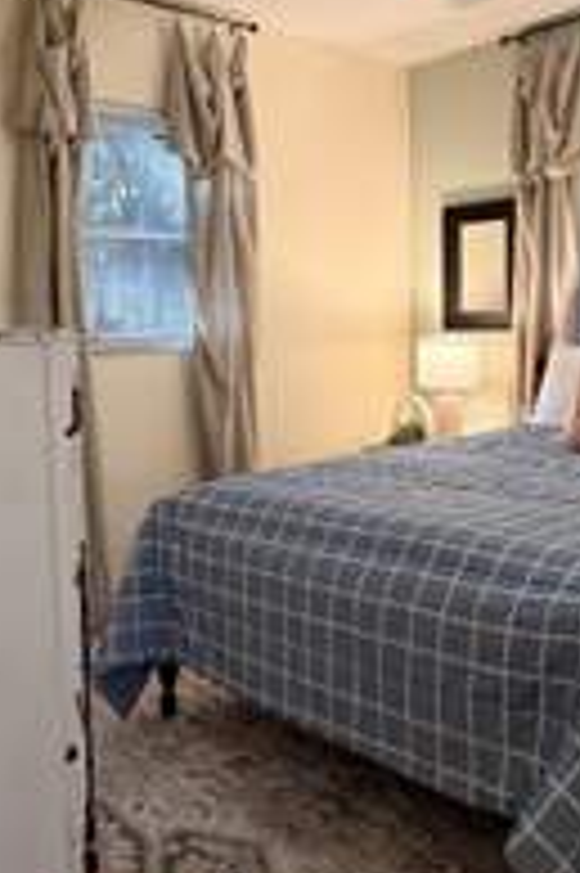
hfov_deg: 36.8
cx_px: 252
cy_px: 378
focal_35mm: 36
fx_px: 871
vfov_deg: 53.0
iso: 400
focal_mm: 2.22
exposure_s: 1/60
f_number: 2.2
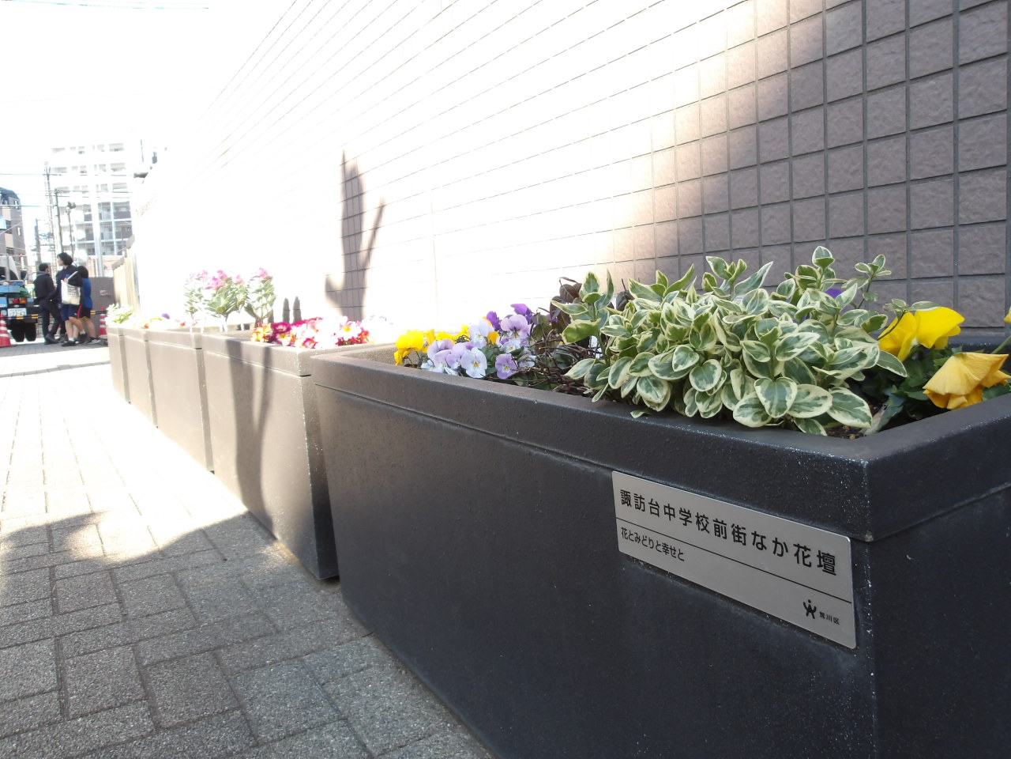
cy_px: 380
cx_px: 506
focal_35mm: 27
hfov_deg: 65.3
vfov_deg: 51.4
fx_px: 789
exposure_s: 1/184
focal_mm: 4.9
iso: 100
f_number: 3
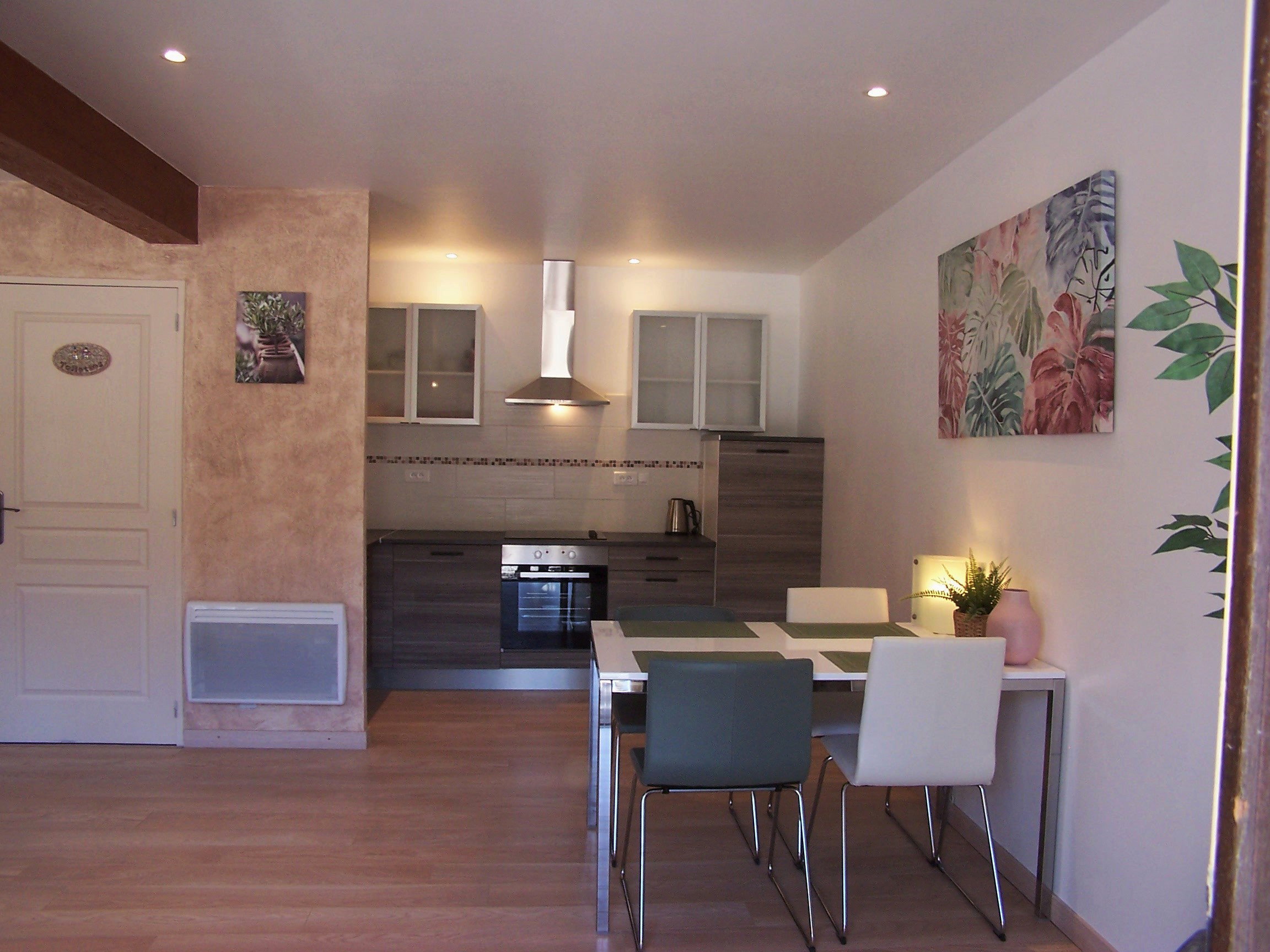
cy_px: 476
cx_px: 635
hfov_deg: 49.0
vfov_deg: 37.7
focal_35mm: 38
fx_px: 1394
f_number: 2.8
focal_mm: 6.3
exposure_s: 1/30
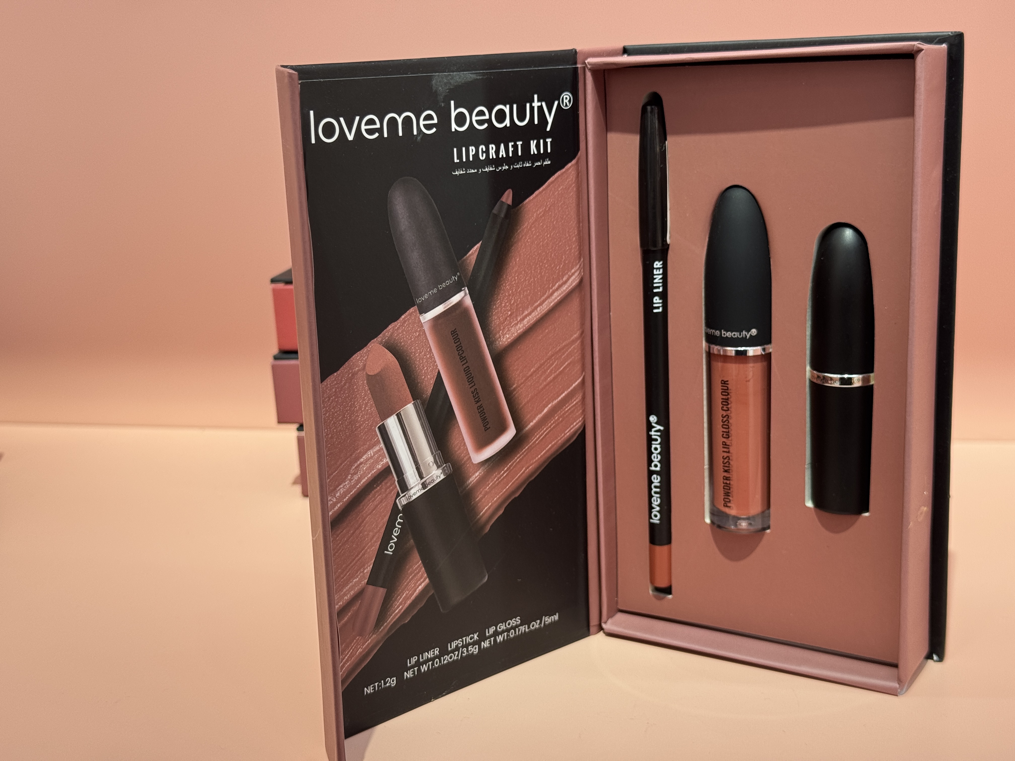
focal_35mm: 48
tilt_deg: -14.0
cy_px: 380
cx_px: 508
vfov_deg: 30.3
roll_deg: +1.7
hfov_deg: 39.7
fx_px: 1407
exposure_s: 1/163
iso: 50
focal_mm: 6.76
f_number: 1.78
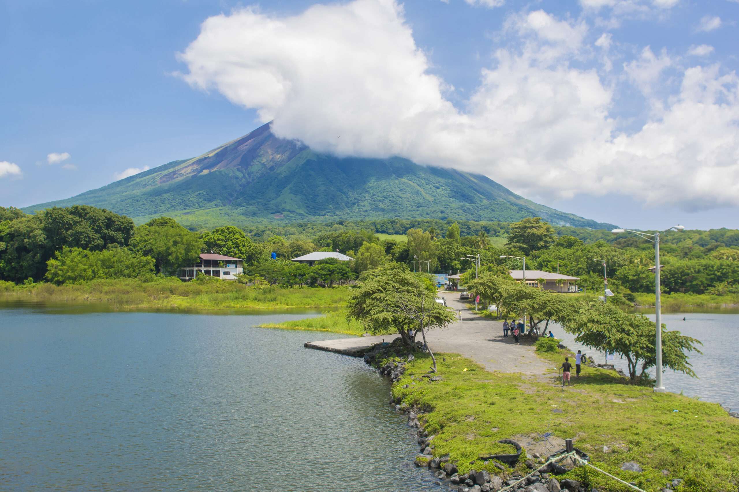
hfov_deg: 53.1
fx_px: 739
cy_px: 246
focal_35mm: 36
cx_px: 370
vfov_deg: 36.9
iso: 100
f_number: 5
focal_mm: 24
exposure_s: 1/800
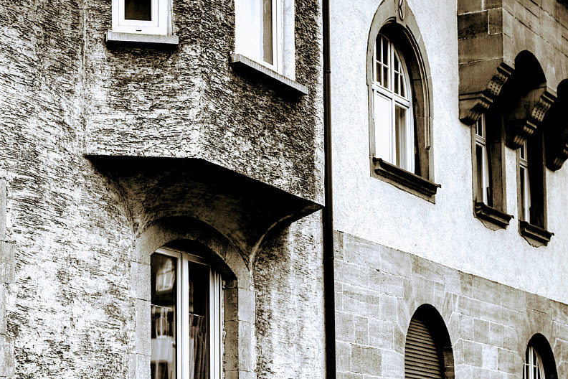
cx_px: 90
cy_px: 370
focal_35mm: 101
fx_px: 1593
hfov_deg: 19.9
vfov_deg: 13.4
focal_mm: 50
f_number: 1.8
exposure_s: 1/800
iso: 100
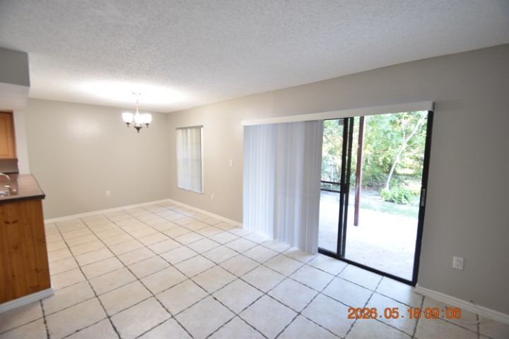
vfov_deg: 77.3
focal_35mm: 15
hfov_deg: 100.4
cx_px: 254
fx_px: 212
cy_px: 170
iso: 800
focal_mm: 10
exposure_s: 1/20
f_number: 3.5
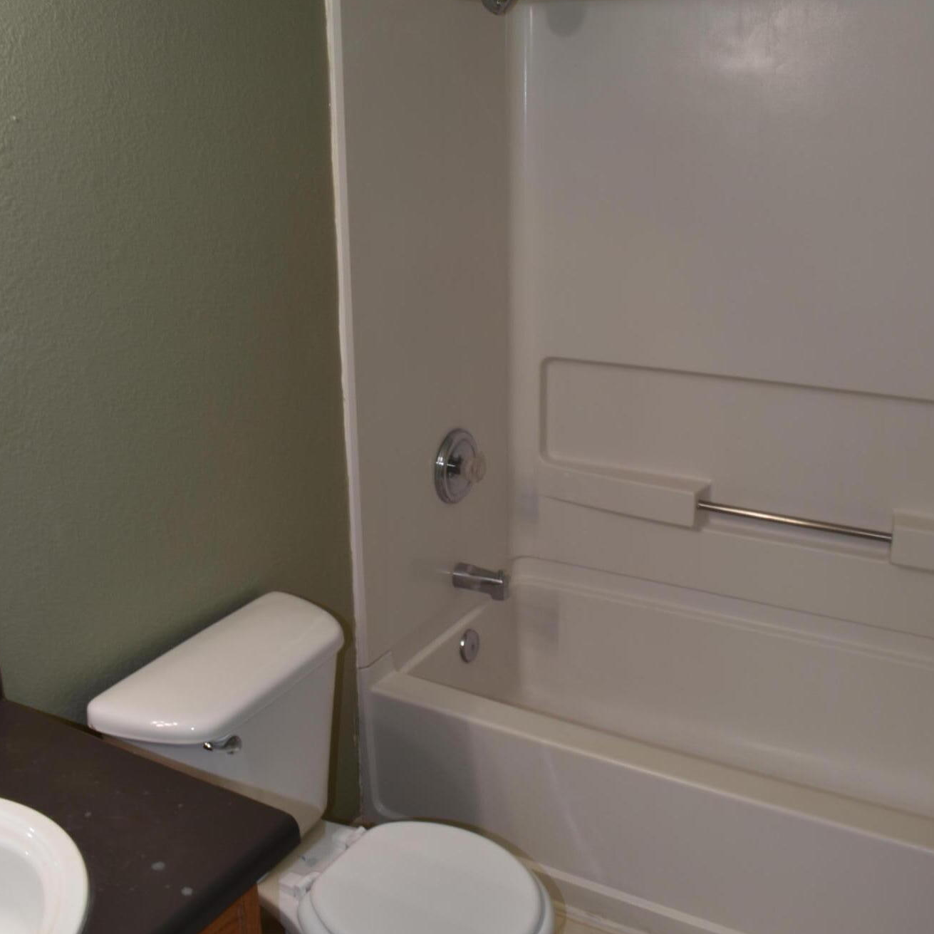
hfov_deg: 47.2
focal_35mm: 35
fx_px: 1068
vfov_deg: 47.2
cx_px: 466
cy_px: 422
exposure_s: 1/2
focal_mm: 18
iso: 100
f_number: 13
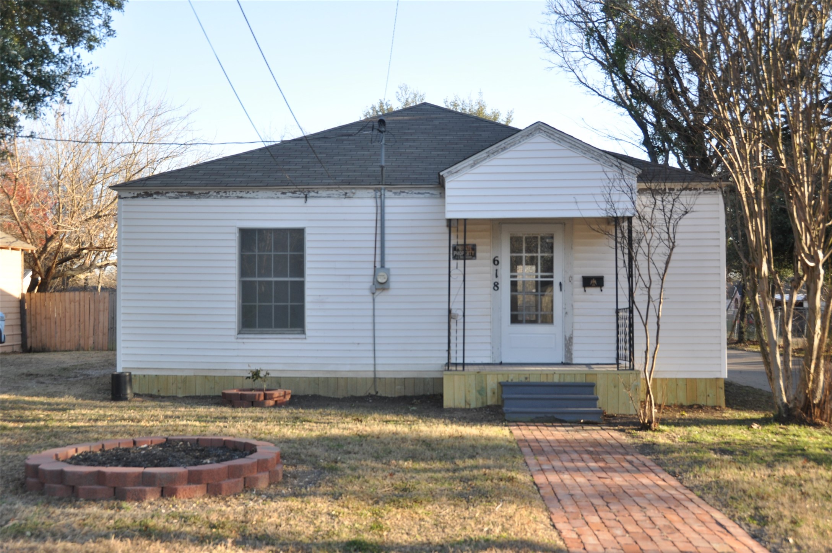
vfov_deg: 34.1
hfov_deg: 49.6
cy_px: 276
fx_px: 900
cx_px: 416
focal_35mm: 39
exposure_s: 1/125
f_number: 5.6
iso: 200
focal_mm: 26
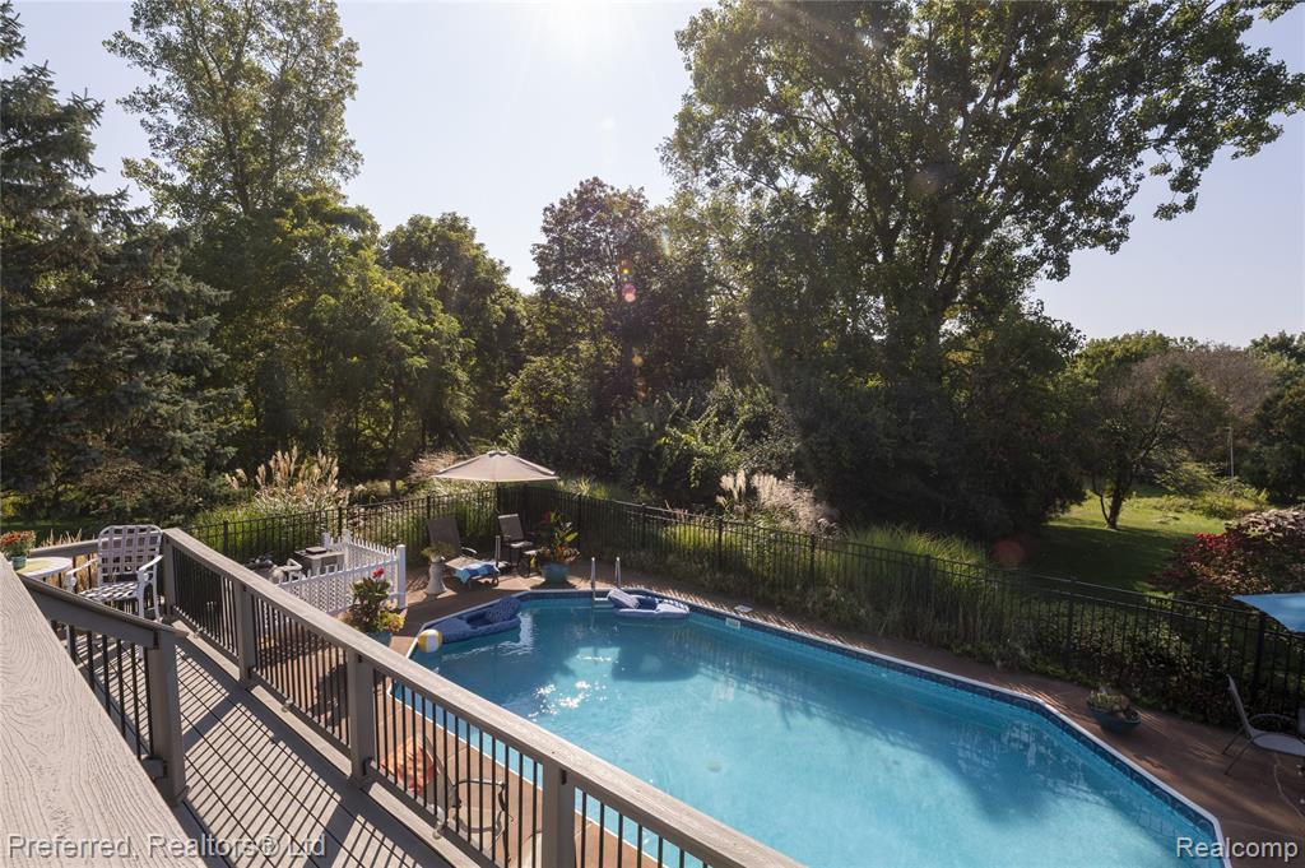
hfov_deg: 96.8
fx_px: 580
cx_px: 652
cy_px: 434
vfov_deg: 73.7
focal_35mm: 16
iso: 250
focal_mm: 16
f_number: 14
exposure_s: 1/200
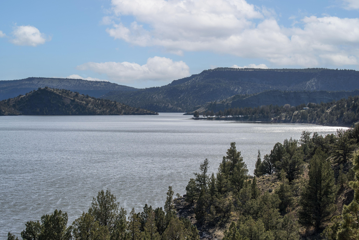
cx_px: 180
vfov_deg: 16.7
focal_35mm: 82
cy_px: 120
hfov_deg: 24.8
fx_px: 818
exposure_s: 1/640
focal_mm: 82
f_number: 11
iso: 200
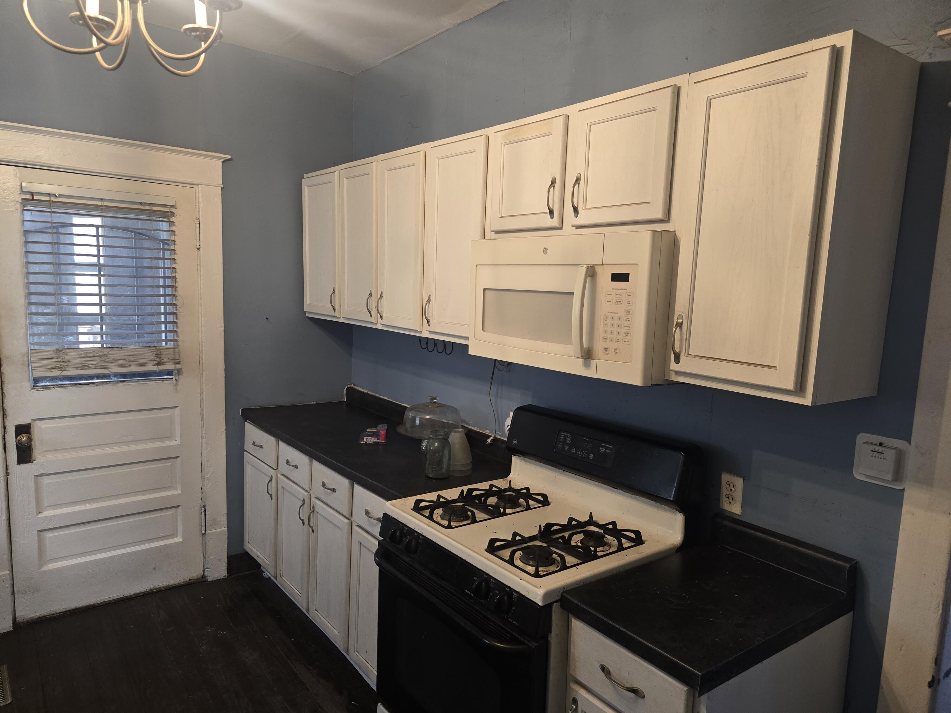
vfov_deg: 58.9
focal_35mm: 23
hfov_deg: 73.9
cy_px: 356
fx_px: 632
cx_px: 476
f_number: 1.7
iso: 320
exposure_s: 1/120
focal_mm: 6.3
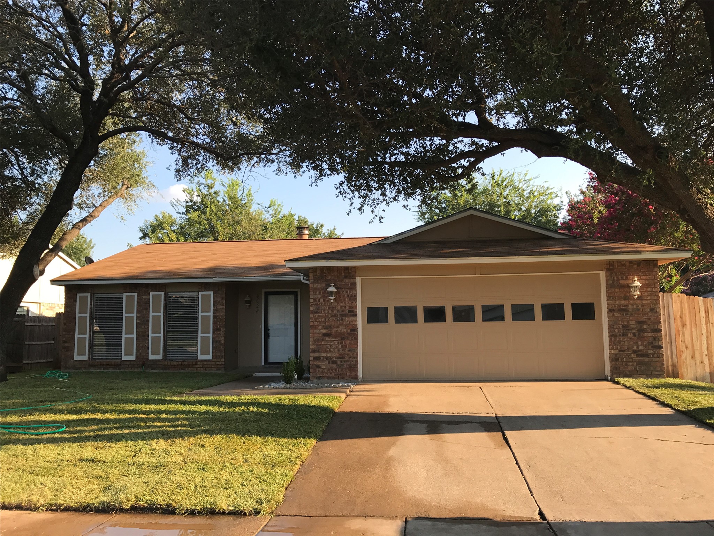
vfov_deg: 49.7
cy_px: 268
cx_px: 357
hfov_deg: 63.4
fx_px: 578
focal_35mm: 28
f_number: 1.8
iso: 20
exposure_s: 1/720
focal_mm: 3.99
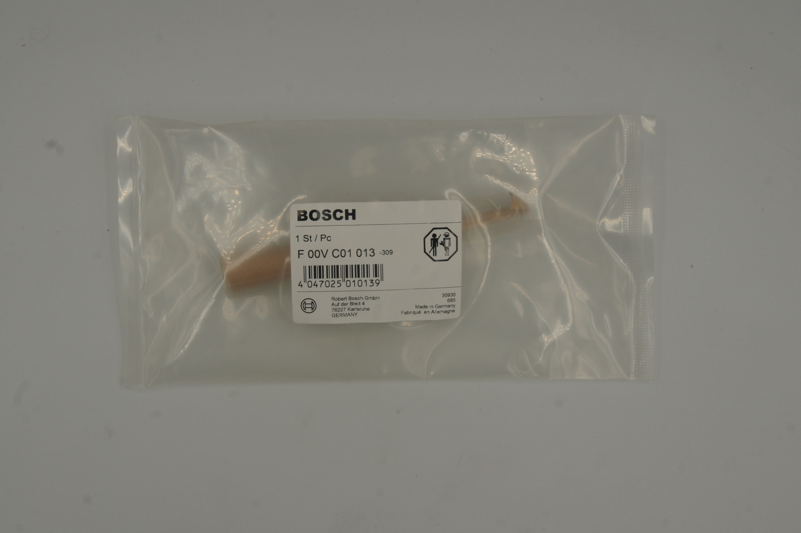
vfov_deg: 25.7
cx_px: 400
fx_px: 1167
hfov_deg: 37.9
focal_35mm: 52
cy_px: 266
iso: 200
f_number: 13
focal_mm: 35
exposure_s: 1/100
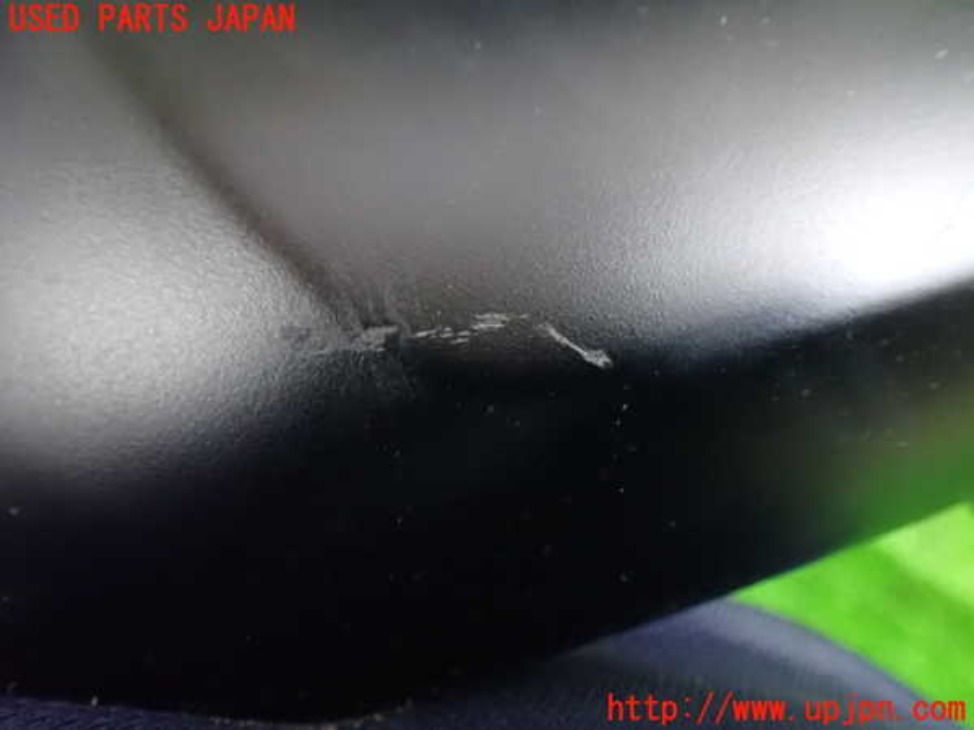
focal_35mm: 32
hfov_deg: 56.8
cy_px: 365
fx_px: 900
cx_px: 487
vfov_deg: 44.2
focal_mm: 5.79
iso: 1600
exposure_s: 1/20
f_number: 2.4
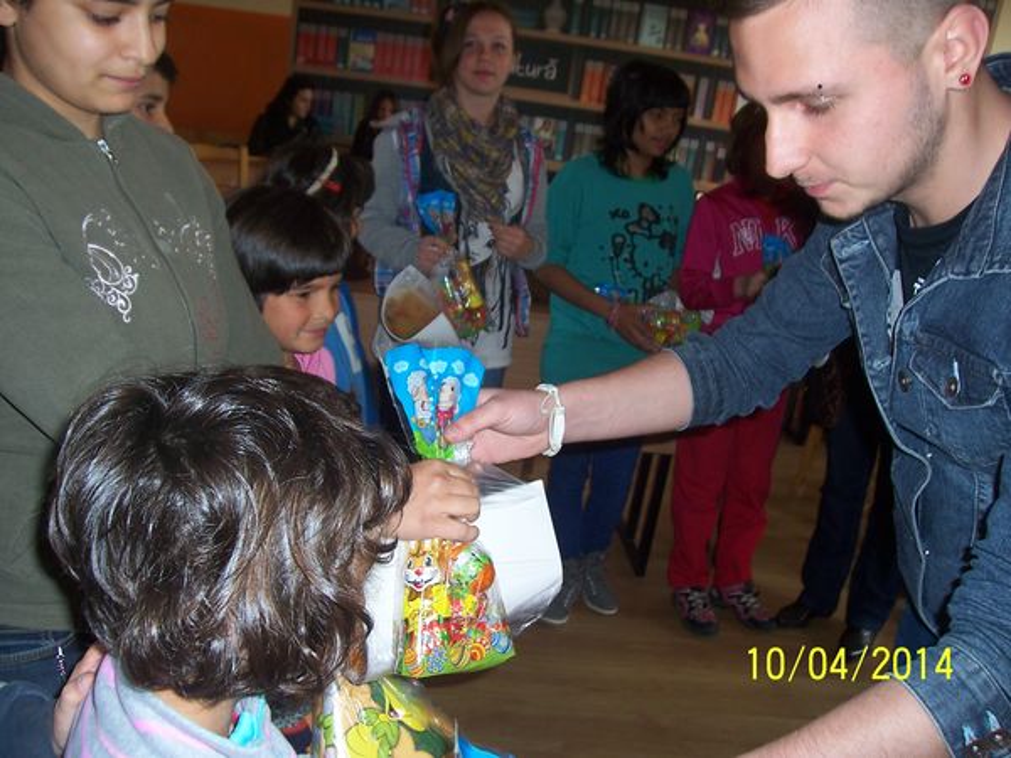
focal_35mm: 34
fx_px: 993
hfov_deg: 54.0
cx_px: 506
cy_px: 379
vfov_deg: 41.8
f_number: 2.7
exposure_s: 1/60
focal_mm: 5.6
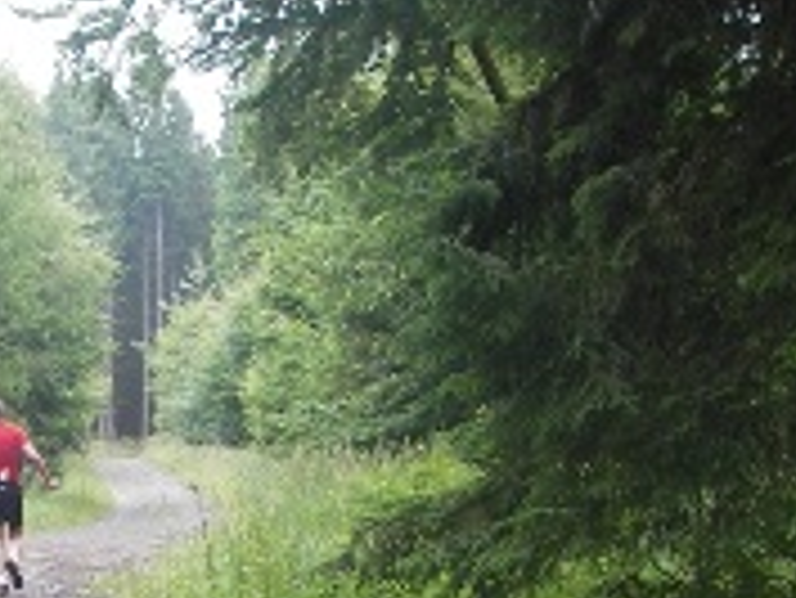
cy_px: 661
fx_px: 1979
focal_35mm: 86
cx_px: 99
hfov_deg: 22.3
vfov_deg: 16.7
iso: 50
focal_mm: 6.3
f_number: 3.3
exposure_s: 1/40
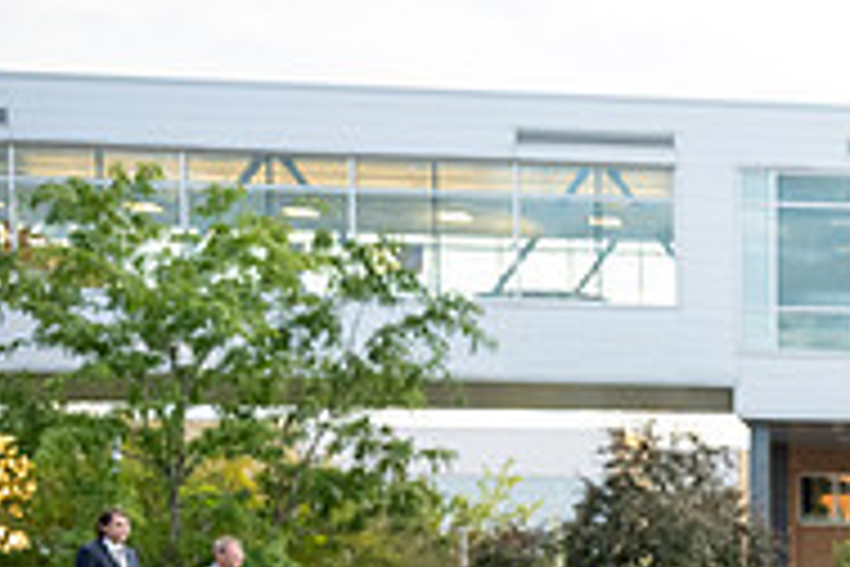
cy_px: 745
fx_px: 2101
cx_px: 1201
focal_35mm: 89
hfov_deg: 20.3
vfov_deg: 14.7
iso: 1250
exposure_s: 1/800
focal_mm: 29
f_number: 3.5
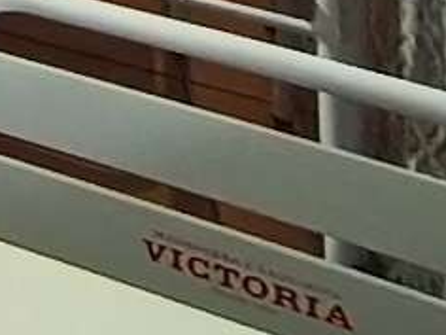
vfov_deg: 10.0
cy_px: -688
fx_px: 1391
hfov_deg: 10.7
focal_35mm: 108
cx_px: -962
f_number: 2.2
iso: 182
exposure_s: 1/50
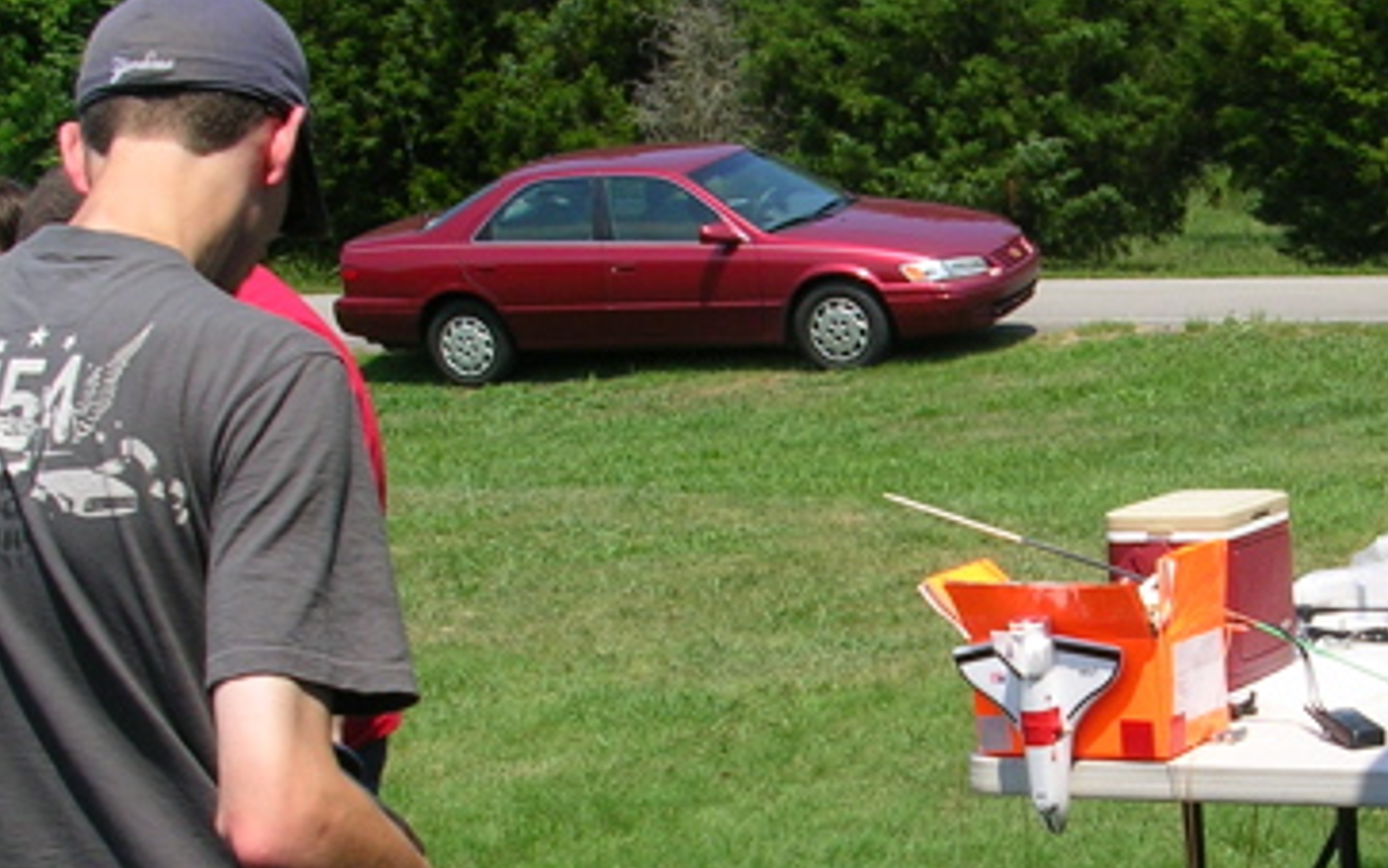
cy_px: 684
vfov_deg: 18.2
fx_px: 2686
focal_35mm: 71
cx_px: 1097
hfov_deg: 28.4
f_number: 5.6
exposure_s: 1/268
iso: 50
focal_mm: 5.8
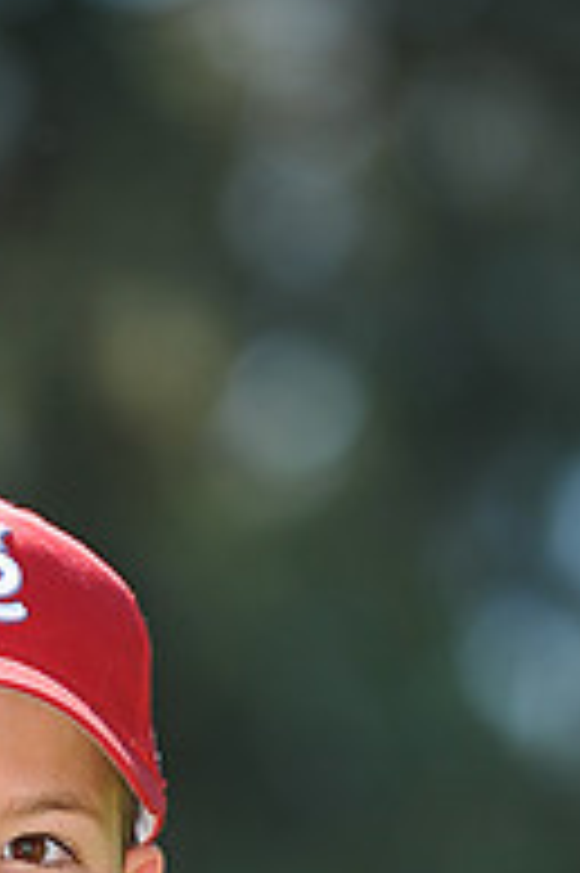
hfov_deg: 2.3
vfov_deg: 3.4
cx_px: -135
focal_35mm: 598
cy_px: 1174
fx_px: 14476
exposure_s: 1/400
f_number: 4.5
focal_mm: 200
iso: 200
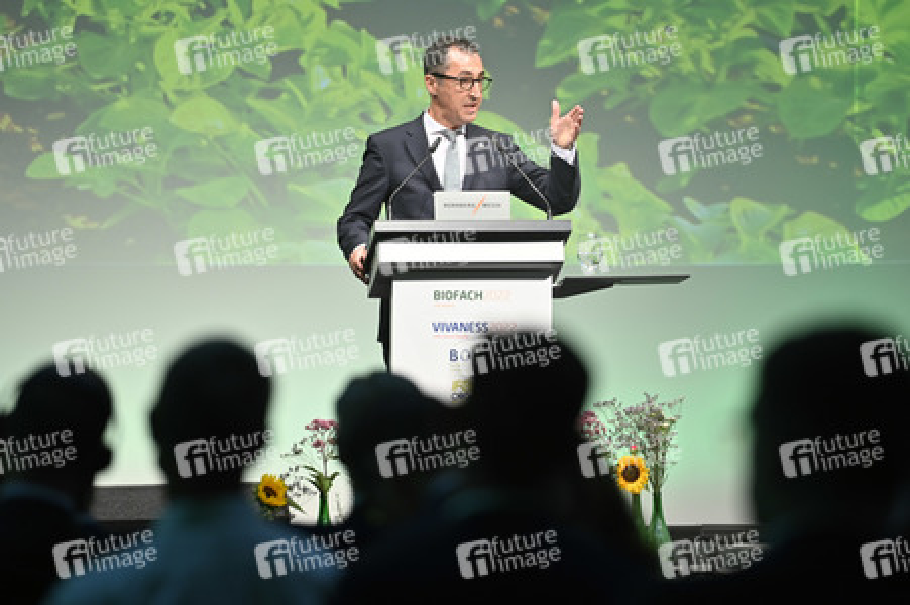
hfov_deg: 10.3
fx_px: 5052
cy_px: 302
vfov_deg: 6.9
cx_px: 455
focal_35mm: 200
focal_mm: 200
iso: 800
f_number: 2.8
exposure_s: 1/250
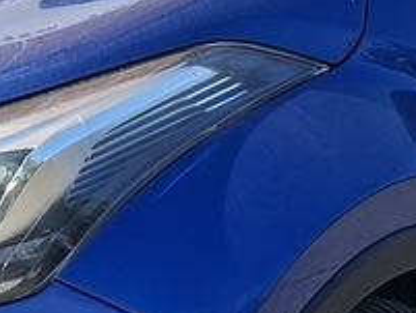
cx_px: 178
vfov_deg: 8.9
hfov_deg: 12.0
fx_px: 1984
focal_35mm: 165
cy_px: 319
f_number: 1.8
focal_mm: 5.54
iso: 50
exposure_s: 1/1427
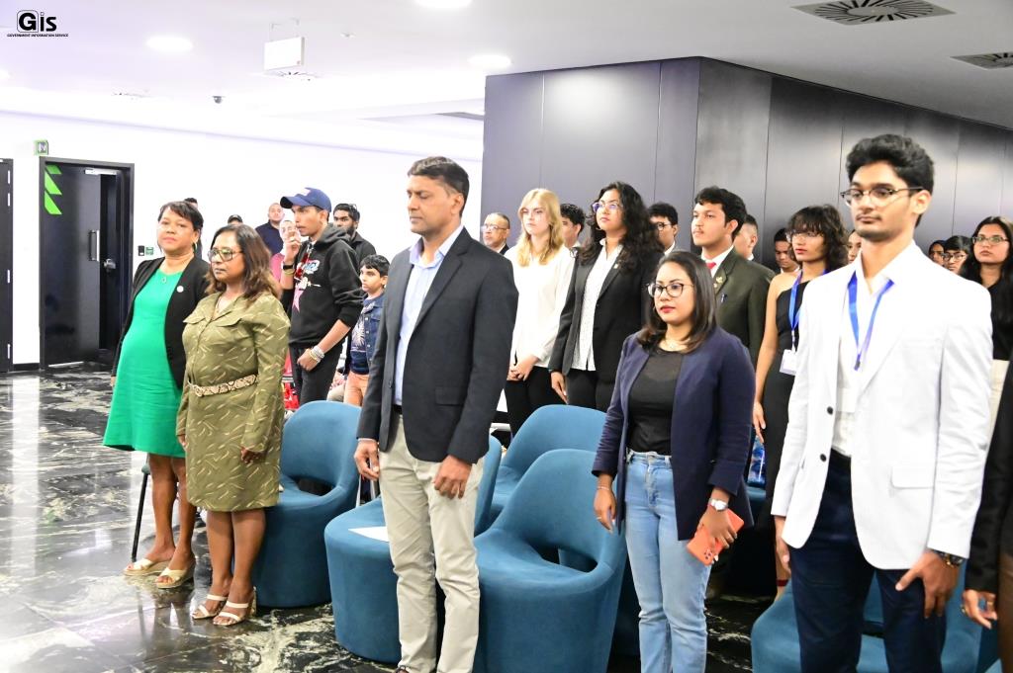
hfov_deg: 48.5
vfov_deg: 33.3
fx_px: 1125
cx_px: 506
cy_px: 336
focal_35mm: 40
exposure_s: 1/125
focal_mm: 40
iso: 25600
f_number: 6.3
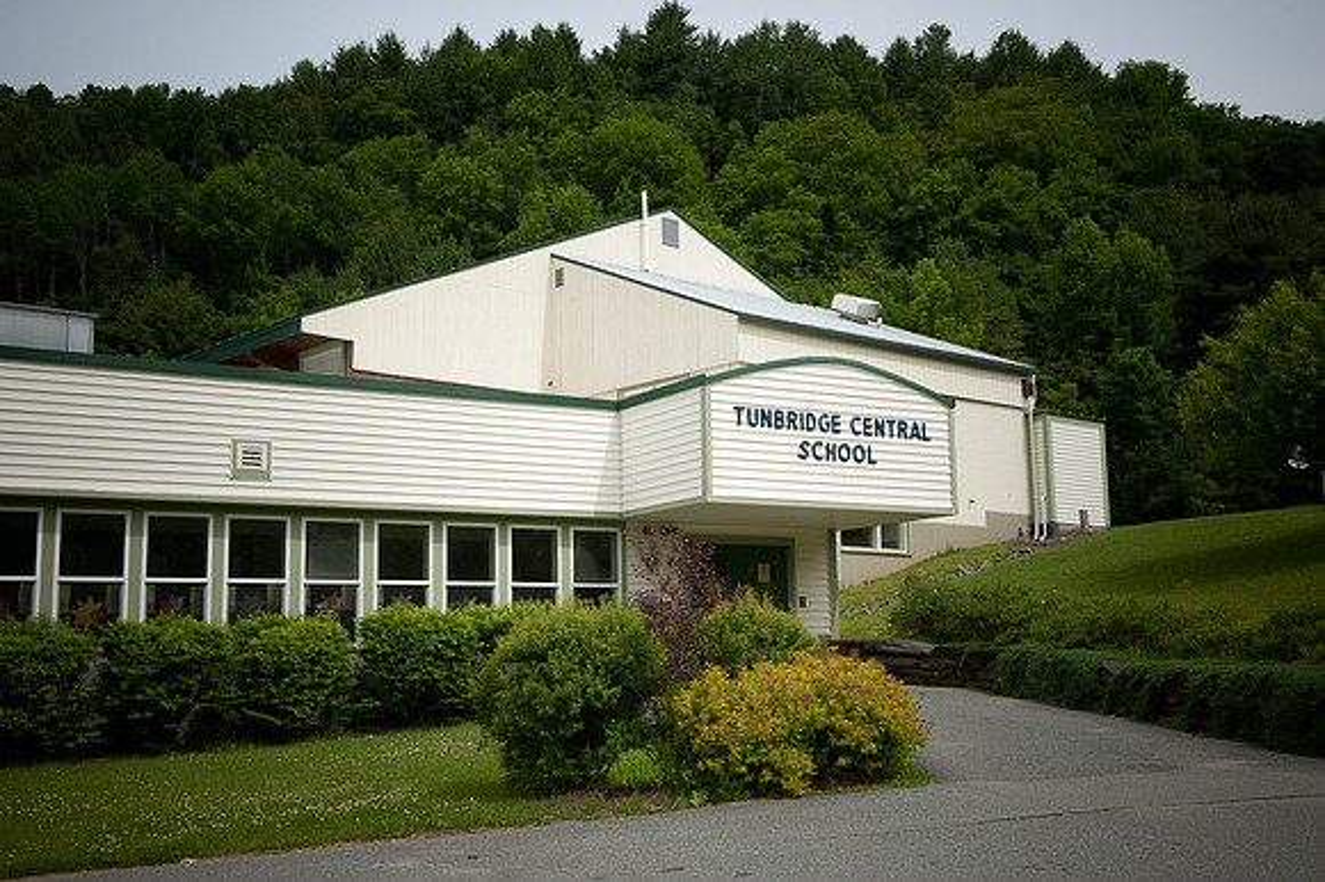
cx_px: 662
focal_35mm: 42
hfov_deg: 46.4
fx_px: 1545
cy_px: 441
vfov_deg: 31.9
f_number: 11
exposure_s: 1/400
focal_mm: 42
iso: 400
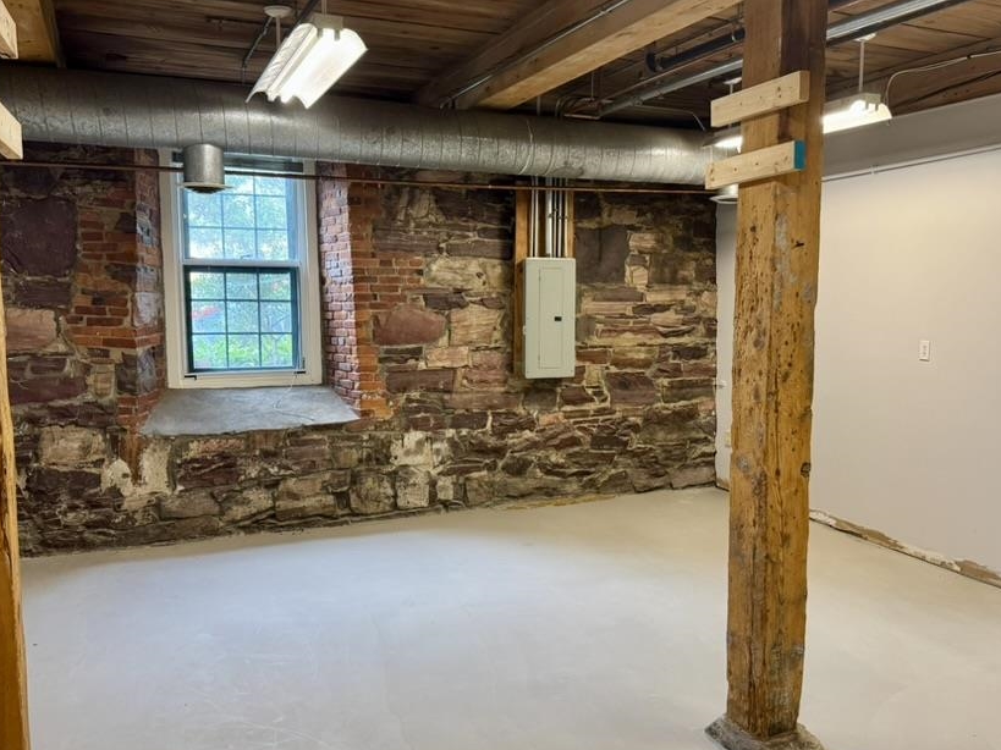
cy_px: 370
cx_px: 517
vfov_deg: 46.8
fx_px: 867
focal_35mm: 30
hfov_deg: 60.0
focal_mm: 6.76
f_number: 1.78
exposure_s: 1/60
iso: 250
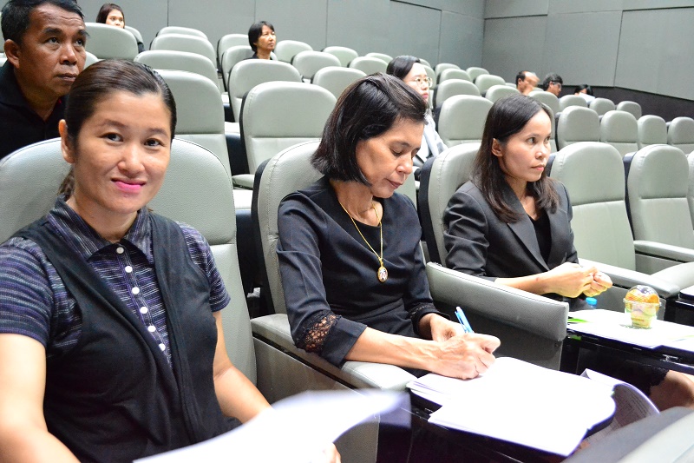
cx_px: 347
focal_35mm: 33
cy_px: 232
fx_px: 636
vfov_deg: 40.0
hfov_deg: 57.2
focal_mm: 22
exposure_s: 1/25
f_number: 3.8
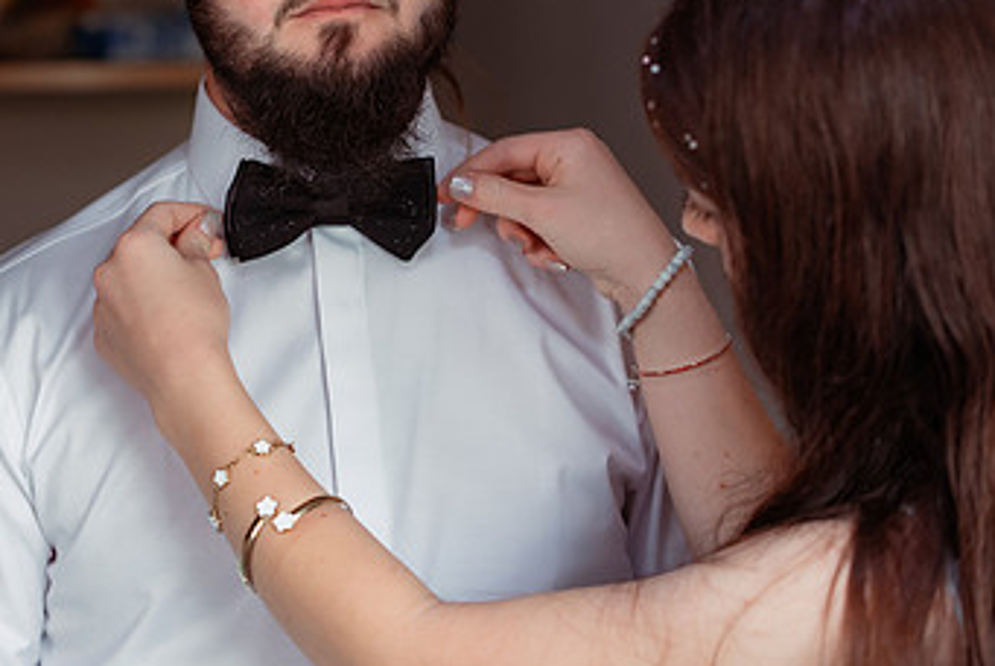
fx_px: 4620
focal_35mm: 167
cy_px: 142
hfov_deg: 12.3
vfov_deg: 8.2
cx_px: 346
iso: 1600
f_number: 3.2
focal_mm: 90
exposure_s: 1/250
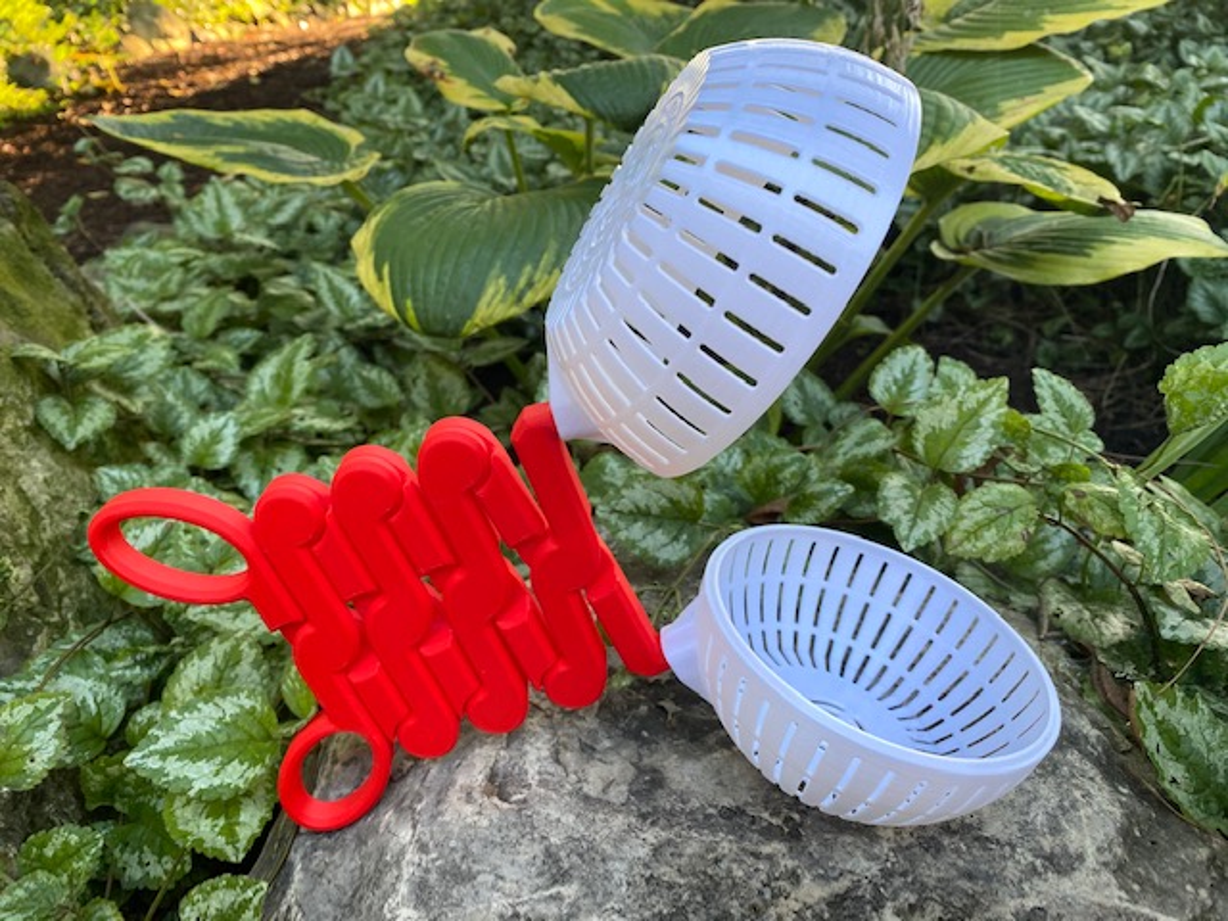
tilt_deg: -27.4
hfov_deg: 67.3
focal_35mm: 26
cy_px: 460
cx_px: 614
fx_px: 922
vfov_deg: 53.1
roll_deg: +3.4
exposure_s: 1/114
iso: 125
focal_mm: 4.25
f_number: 1.8
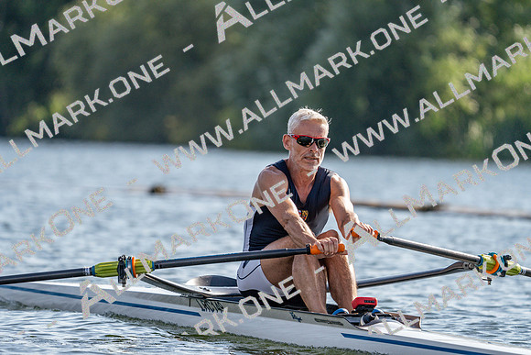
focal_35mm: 388
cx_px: 266
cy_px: 178
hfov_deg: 5.3
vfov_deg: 3.5
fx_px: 5724
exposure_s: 1/1600
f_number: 6.3
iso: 320
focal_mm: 388
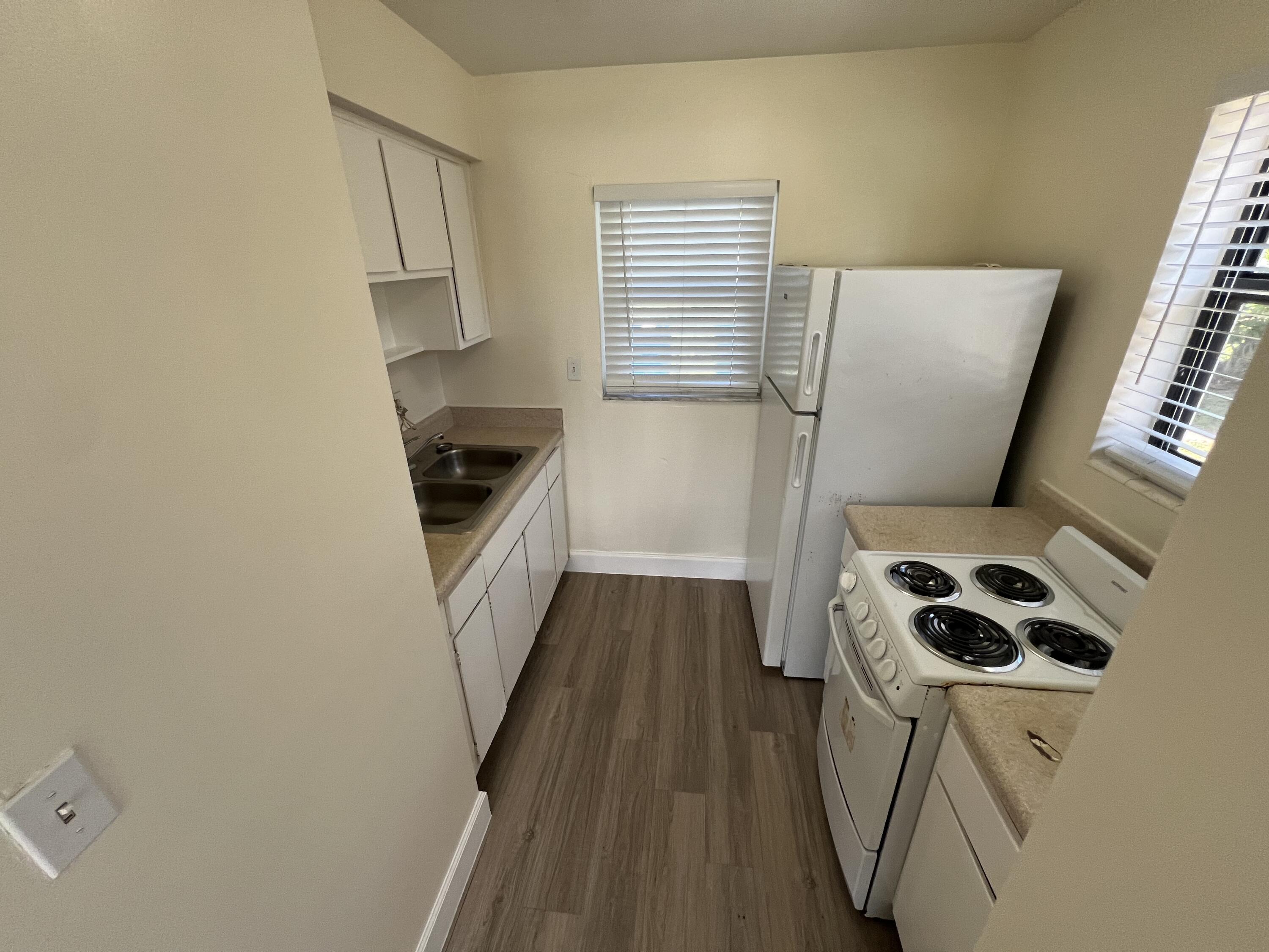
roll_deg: +3.2
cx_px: 634
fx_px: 477
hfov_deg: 106.2
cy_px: 476
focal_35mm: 13
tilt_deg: -24.1
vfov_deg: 89.9
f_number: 1.8
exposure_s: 1/99
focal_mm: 1.57
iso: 125
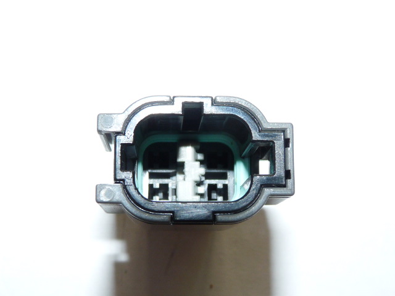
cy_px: 148
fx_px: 719
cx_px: 198
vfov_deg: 23.3
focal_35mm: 63
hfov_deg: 30.7
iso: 100
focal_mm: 6.4
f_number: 4
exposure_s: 1/30
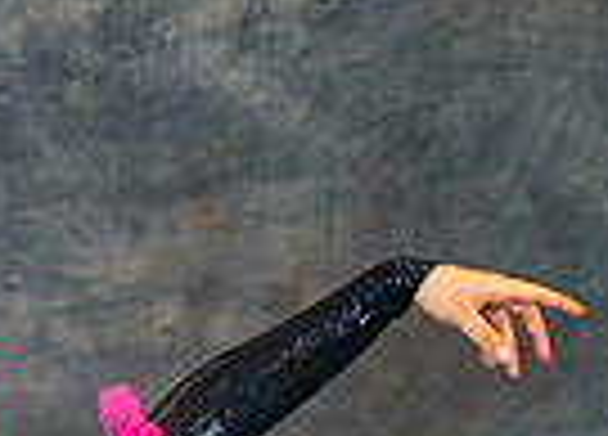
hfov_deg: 5.0
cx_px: -188
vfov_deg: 3.6
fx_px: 6886
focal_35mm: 398
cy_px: 947
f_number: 1.4
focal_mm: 85
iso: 320
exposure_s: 1/250
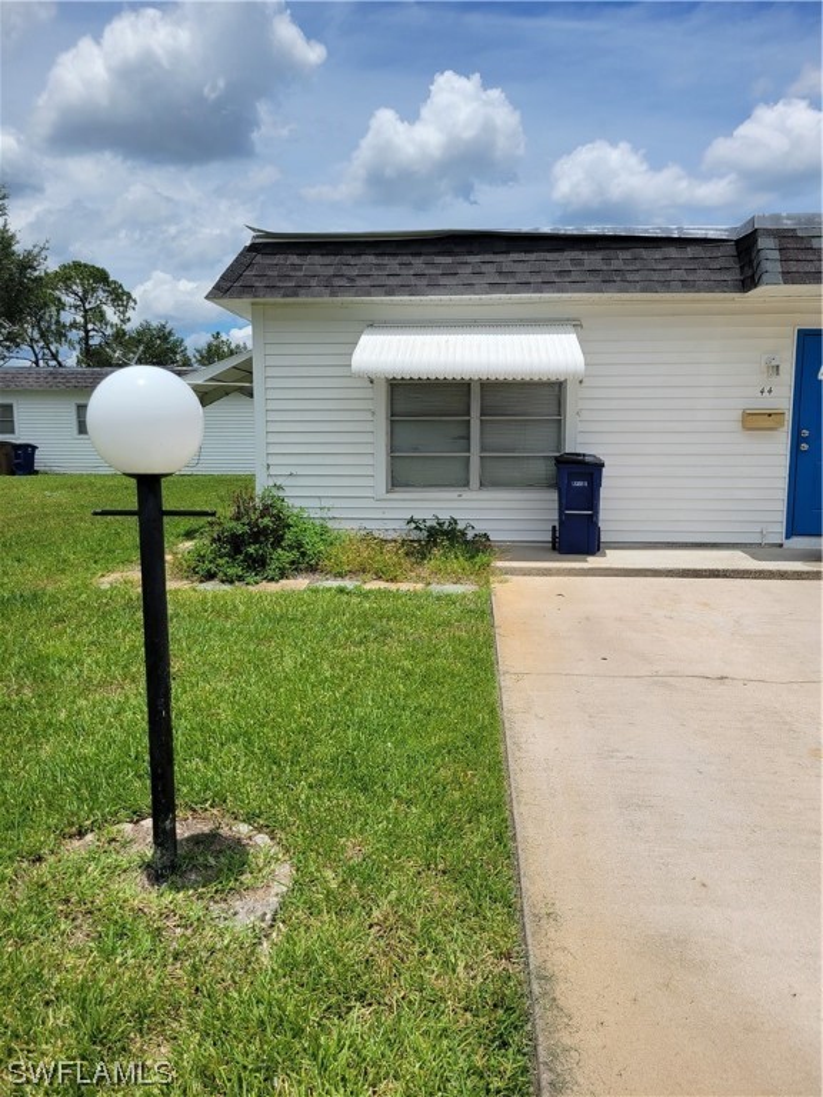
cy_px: 548
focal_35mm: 26
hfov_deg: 53.1
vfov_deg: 67.3
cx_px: 412
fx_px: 824
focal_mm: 5.4
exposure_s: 1/5748
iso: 40
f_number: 1.8
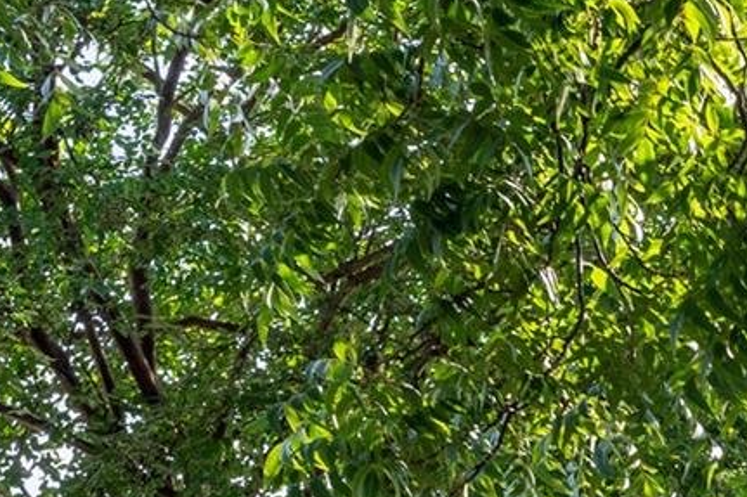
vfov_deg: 5.3
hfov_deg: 7.6
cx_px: 1752
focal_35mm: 252
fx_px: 5227
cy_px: 1172
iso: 160
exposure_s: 1/25
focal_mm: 53
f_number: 9
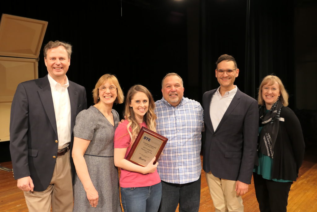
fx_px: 299
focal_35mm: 34
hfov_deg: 55.8
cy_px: 106
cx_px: 158
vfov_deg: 38.9
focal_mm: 12.6
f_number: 2.8
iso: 640
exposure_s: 1/80
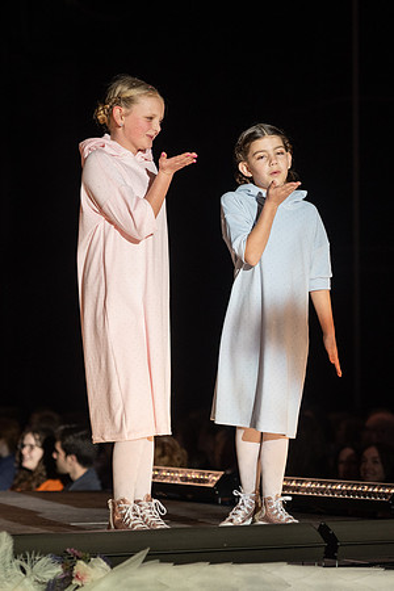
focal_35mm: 163
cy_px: 297
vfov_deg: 12.6
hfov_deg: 8.4
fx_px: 2680
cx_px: 152
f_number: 2.8
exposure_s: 1/640
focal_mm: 100
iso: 640
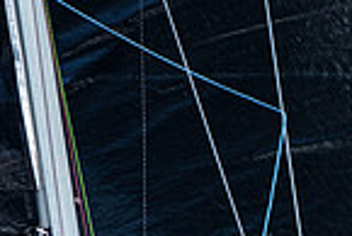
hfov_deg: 1.2
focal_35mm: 1716
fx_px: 16795
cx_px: -15
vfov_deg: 0.8
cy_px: 427
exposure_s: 1/3200
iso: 400
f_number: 5
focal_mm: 280
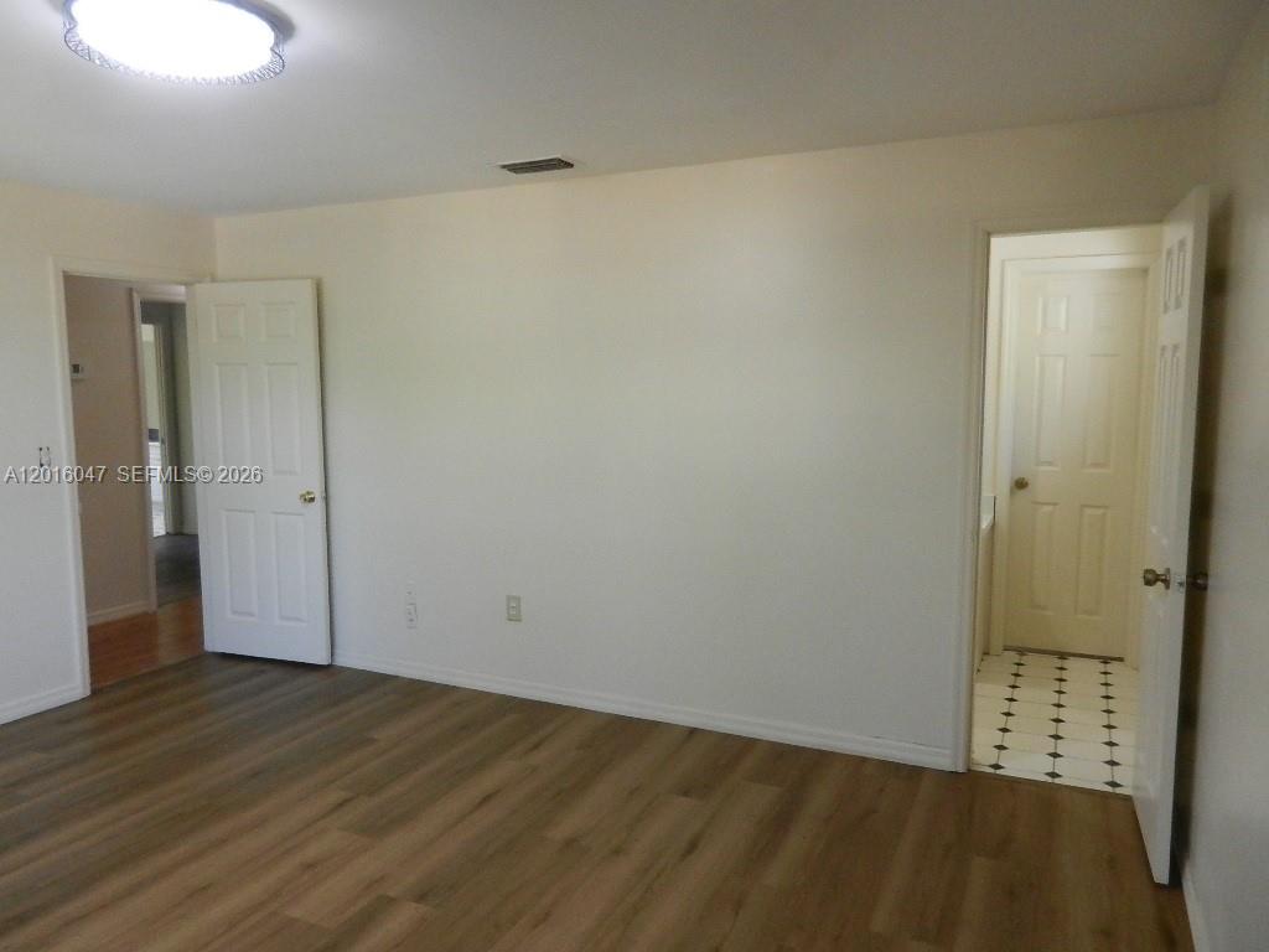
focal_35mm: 25
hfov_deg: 69.4
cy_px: 476
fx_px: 916
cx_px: 634
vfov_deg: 54.9
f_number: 3.5
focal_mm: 4.5
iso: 640
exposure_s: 1/50
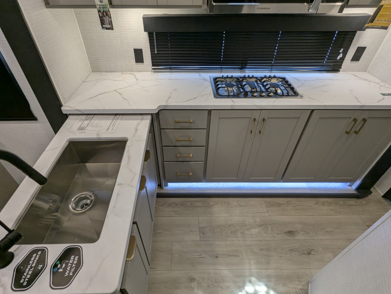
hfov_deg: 87.6
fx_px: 204
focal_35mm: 18
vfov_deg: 71.7
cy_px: 143
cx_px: 185
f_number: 2.2
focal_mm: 2.35
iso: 148
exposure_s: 1/179
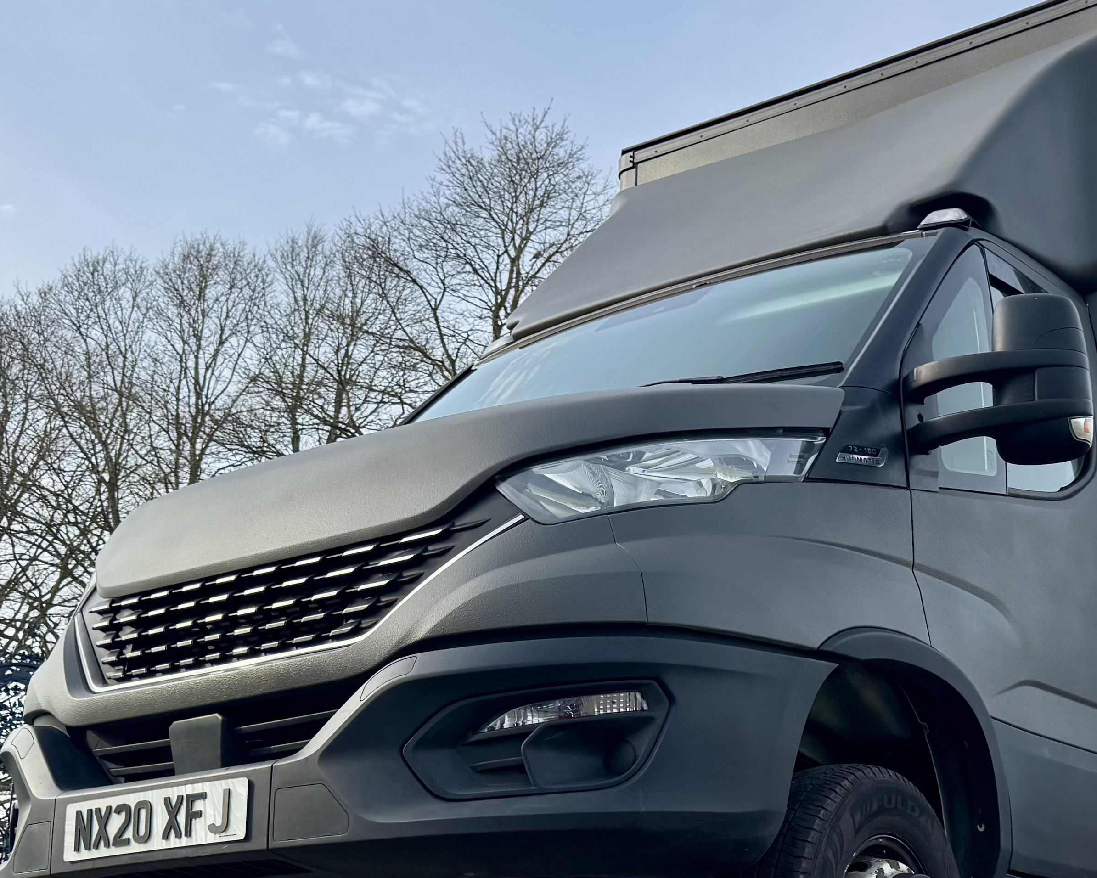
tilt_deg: +12.3
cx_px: 888
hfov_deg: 32.6
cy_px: 607
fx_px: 1818
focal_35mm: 56
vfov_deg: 26.9
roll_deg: +0.1
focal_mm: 6.76
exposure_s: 1/2833
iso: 80
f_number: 1.78
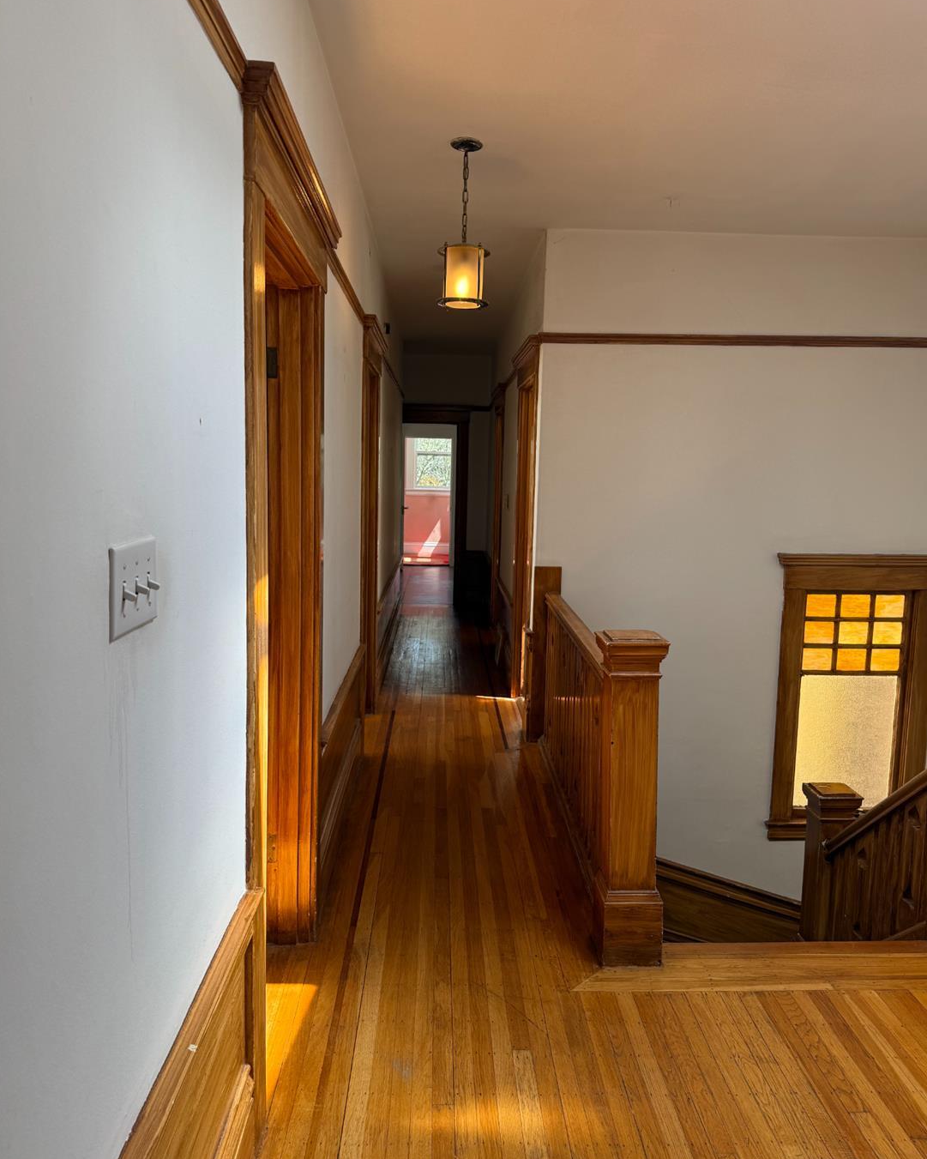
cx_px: 463
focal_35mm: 26
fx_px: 892
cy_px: 575
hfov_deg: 54.9
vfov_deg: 66.0
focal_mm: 6.76
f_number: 1.78
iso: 64
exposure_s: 1/194
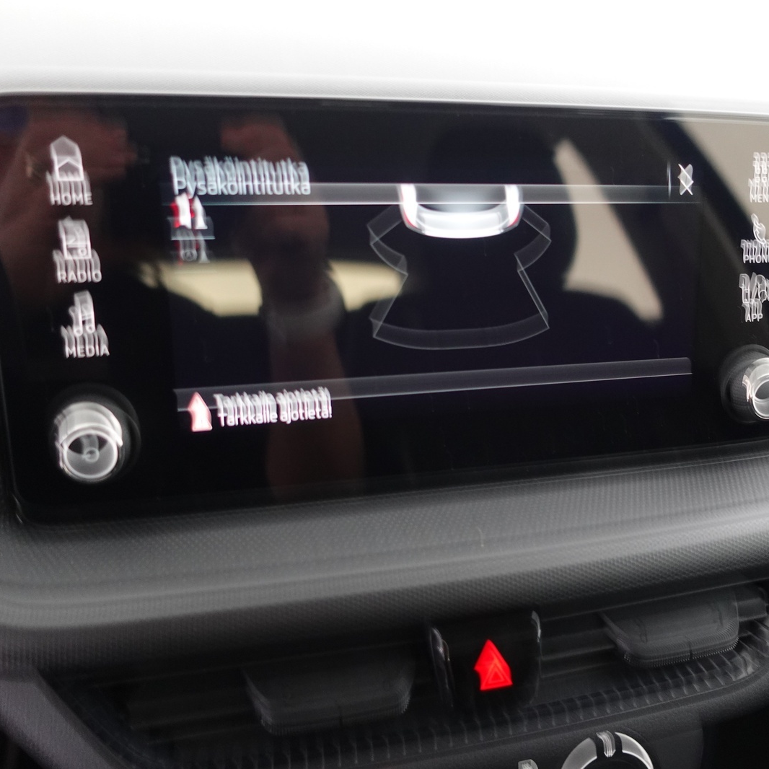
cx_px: 444
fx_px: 779
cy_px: 382
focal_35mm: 31
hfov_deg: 52.3
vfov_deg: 52.5
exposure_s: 1/10
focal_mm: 9.4
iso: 800
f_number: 1.8
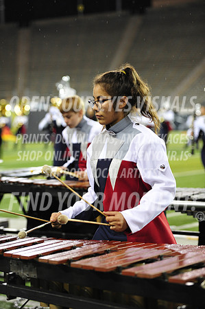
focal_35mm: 102
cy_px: 154
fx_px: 873
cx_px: 102
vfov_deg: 20.0
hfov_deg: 13.4
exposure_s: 1/400
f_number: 2.8
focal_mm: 102
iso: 2000
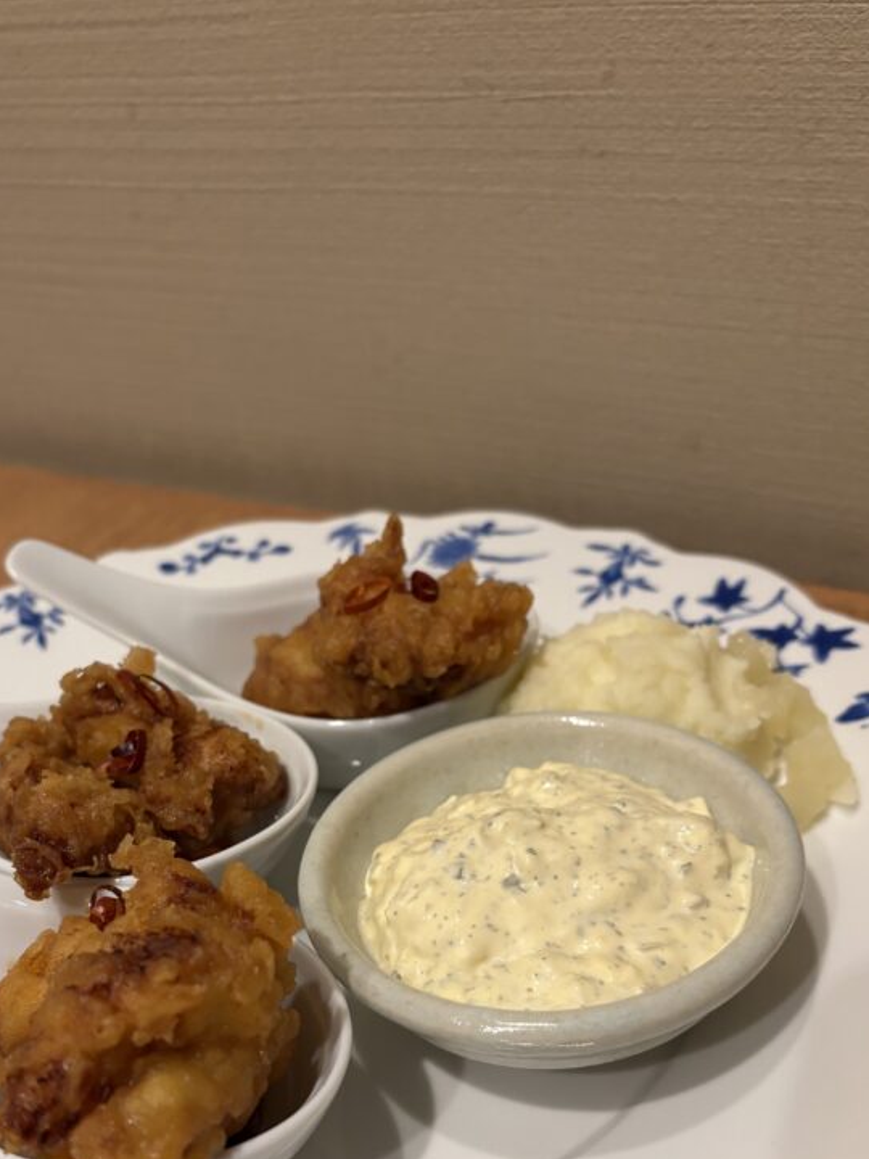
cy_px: 794
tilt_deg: -38.1
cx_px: 346
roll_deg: +8.0
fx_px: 1238
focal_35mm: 37
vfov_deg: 49.1
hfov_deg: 38.5
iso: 250
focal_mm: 5.96
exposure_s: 1/60
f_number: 1.6
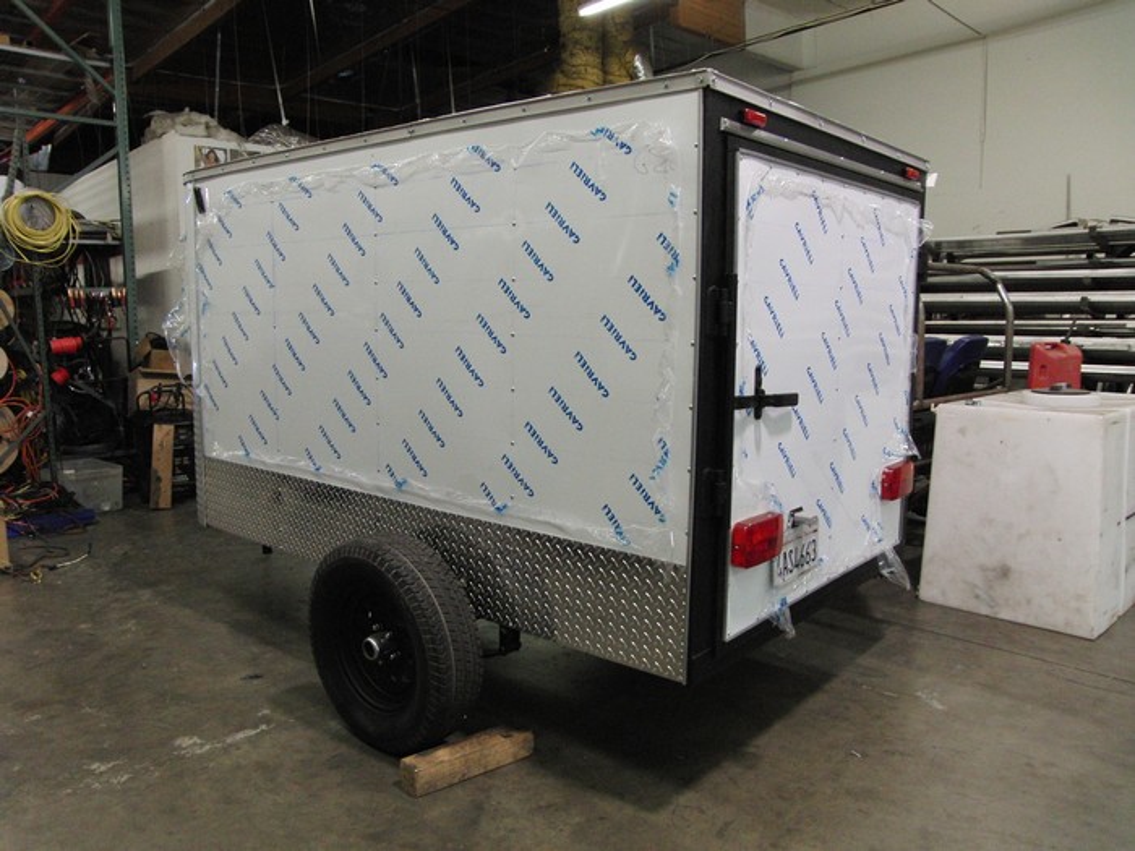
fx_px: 852
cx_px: 568
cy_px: 426
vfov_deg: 53.1
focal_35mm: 26
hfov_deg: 67.3
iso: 400
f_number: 2.8
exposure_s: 1/50
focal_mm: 4.6
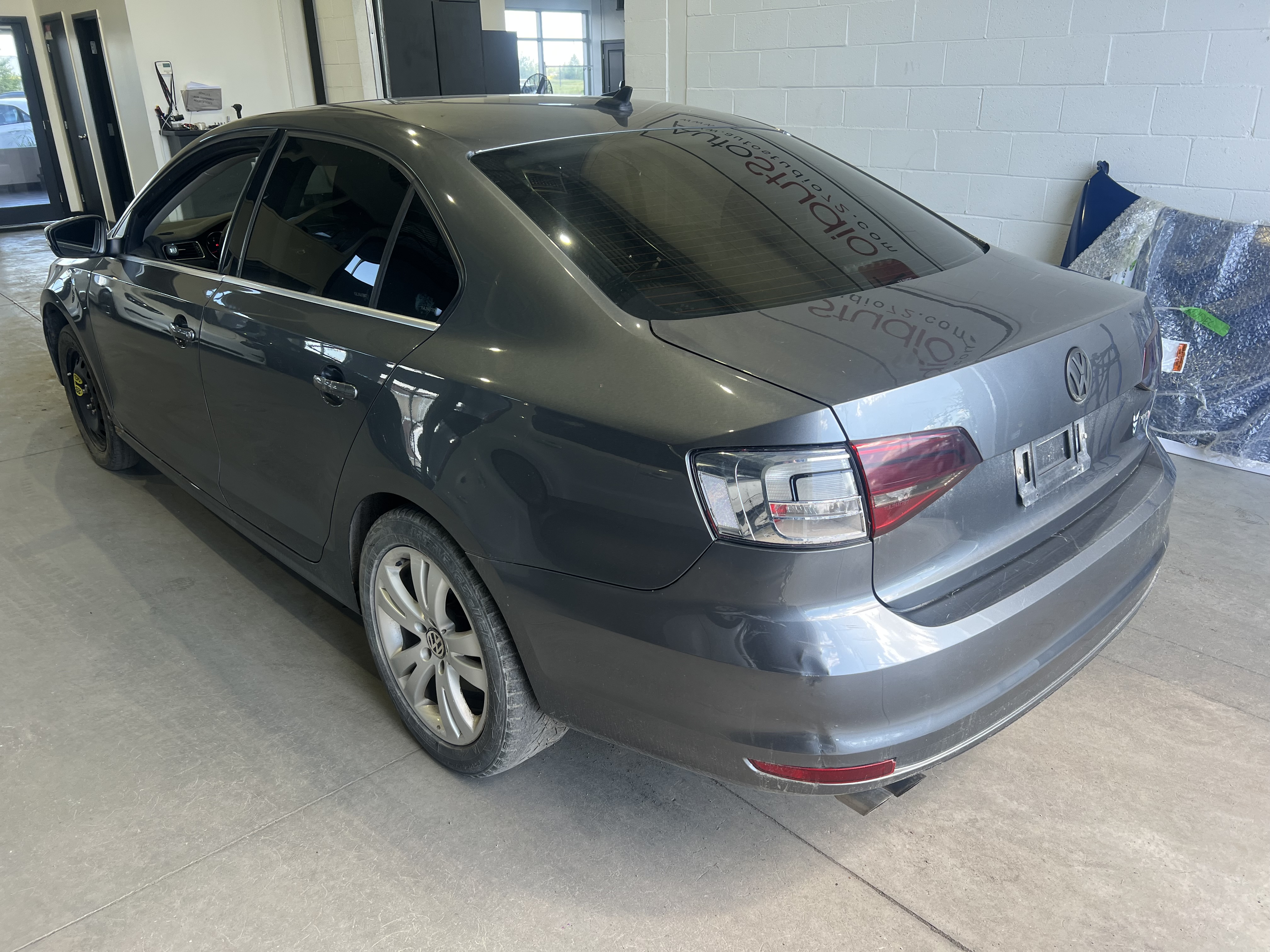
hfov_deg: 67.3
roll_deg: +2.0
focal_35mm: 26
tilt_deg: -22.4
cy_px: 476
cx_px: 635
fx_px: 954
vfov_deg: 53.1
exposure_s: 1/151
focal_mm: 5.7
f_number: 1.5
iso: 32
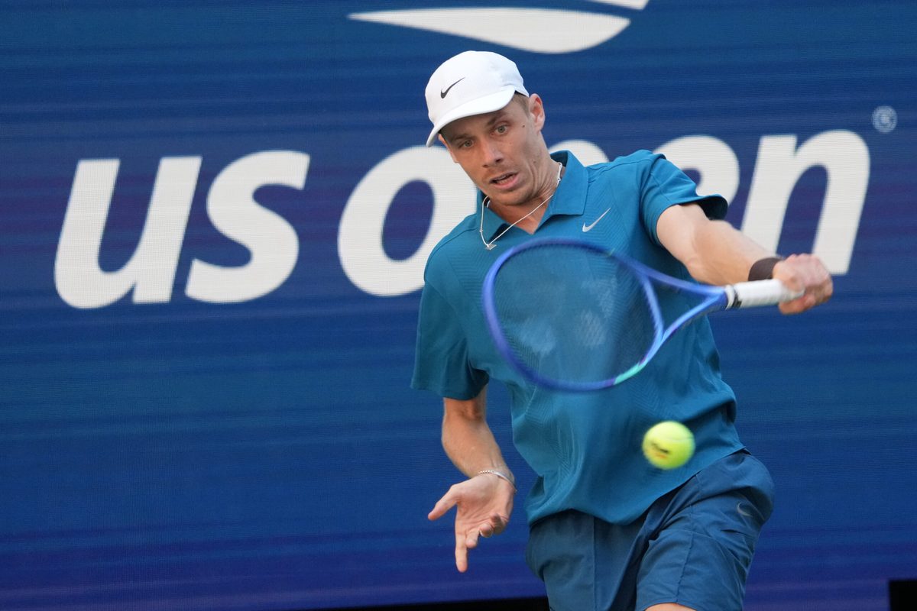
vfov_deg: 3.9
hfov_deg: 5.8
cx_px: 458
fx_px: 8991
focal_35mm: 353
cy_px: 306
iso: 4000
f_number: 6.3
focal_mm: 353
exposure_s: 1/1250
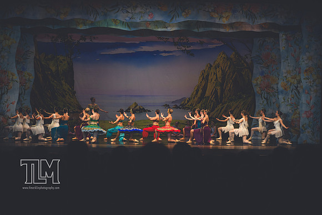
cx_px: 161
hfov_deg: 24.8
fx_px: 734
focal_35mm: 82
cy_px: 108
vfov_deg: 16.7
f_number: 2.8
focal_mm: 82
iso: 720
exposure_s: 1/500
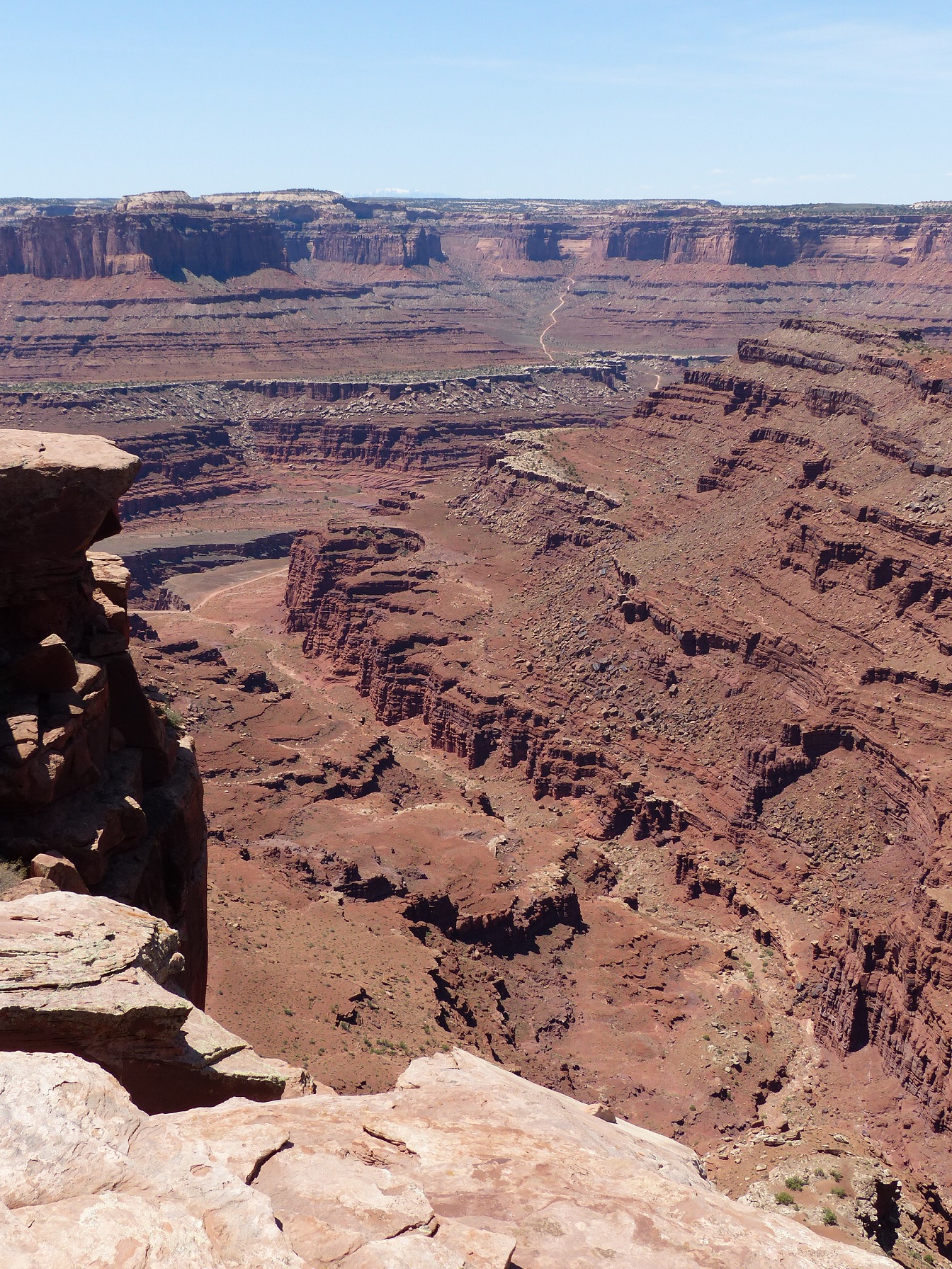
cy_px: 634
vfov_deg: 45.8
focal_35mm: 41
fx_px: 1503
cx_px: 476
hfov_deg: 35.1
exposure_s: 1/1000
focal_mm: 7.1
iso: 100
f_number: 4
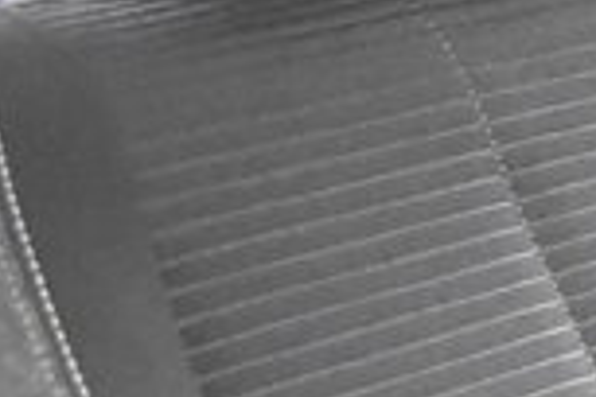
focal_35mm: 201
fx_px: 3327
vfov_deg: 6.7
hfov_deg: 8.5
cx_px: 1831
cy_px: 671
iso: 7200
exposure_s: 1/30
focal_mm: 20
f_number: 2.8
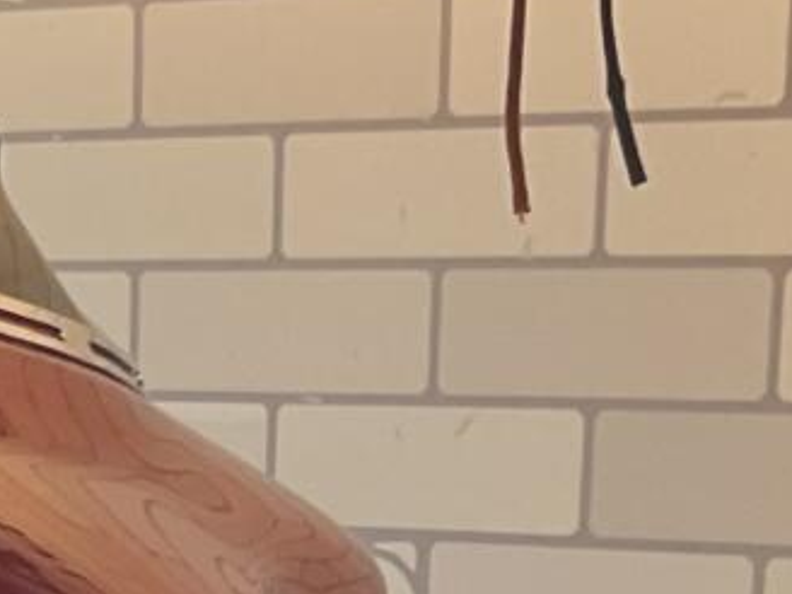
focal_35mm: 177
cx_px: -493
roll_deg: +3.6
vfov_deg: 7.7
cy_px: 1519
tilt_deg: -19.8
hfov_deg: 10.7
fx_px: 4050
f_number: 1.8
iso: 64
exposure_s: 1/50
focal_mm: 3
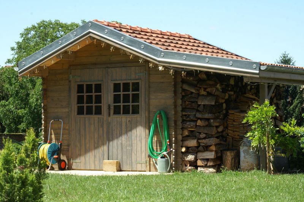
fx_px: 886
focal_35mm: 105
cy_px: 101
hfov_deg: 19.5
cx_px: 152
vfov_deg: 13.0
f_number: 19
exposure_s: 1/30
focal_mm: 70
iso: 100
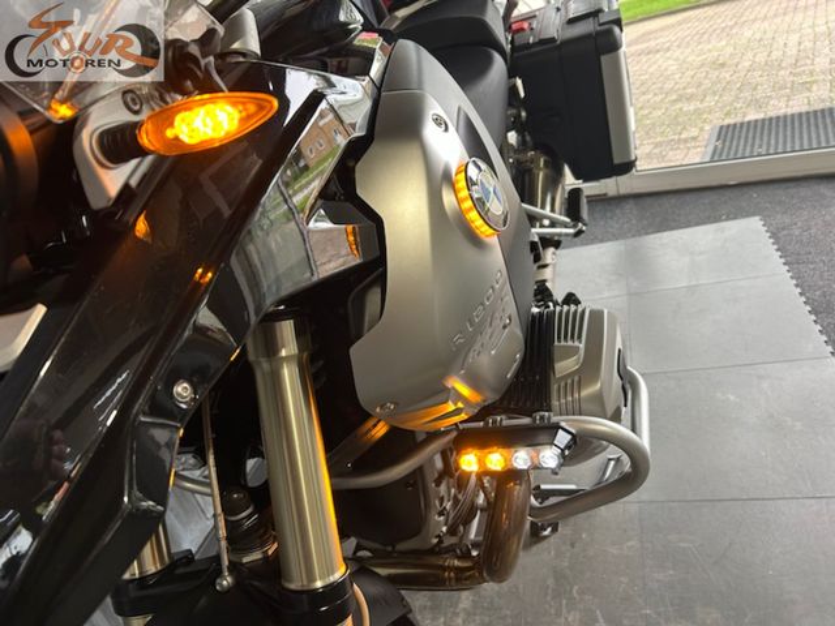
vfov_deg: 53.1
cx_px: 418
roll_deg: +17.2
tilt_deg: -26.3
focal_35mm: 26
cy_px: 313
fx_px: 627
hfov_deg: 67.3
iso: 64
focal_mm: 5.7
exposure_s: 1/100
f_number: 1.5
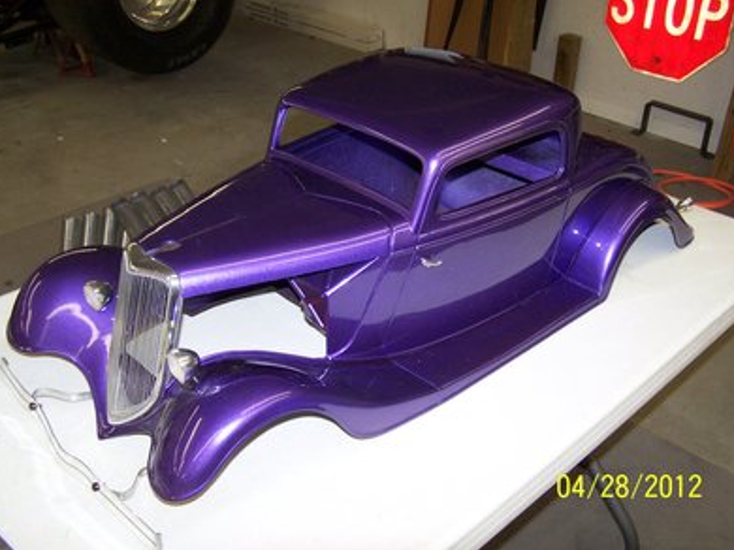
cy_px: 279
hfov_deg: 47.9
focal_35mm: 39
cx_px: 367
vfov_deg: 36.8
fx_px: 826
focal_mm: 6.3
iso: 140
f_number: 2.8
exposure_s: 1/60
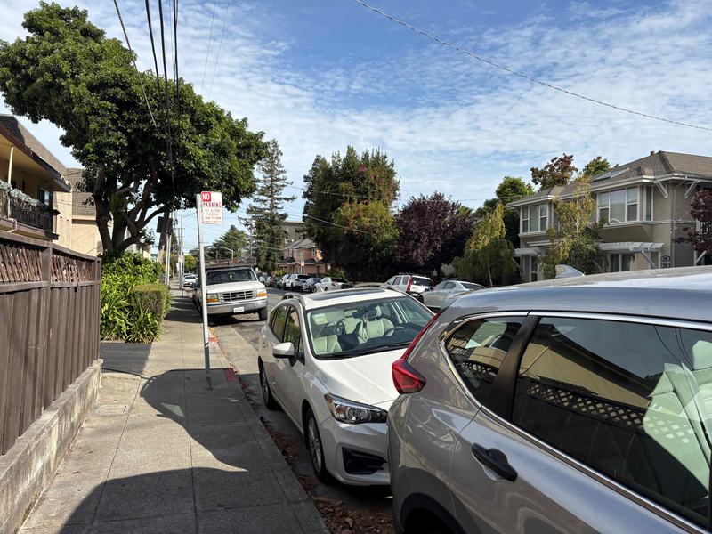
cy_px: 267
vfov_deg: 53.1
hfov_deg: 67.3
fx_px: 535
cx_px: 356
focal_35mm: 26
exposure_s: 1/3831
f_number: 1.6
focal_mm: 5.96
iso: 50
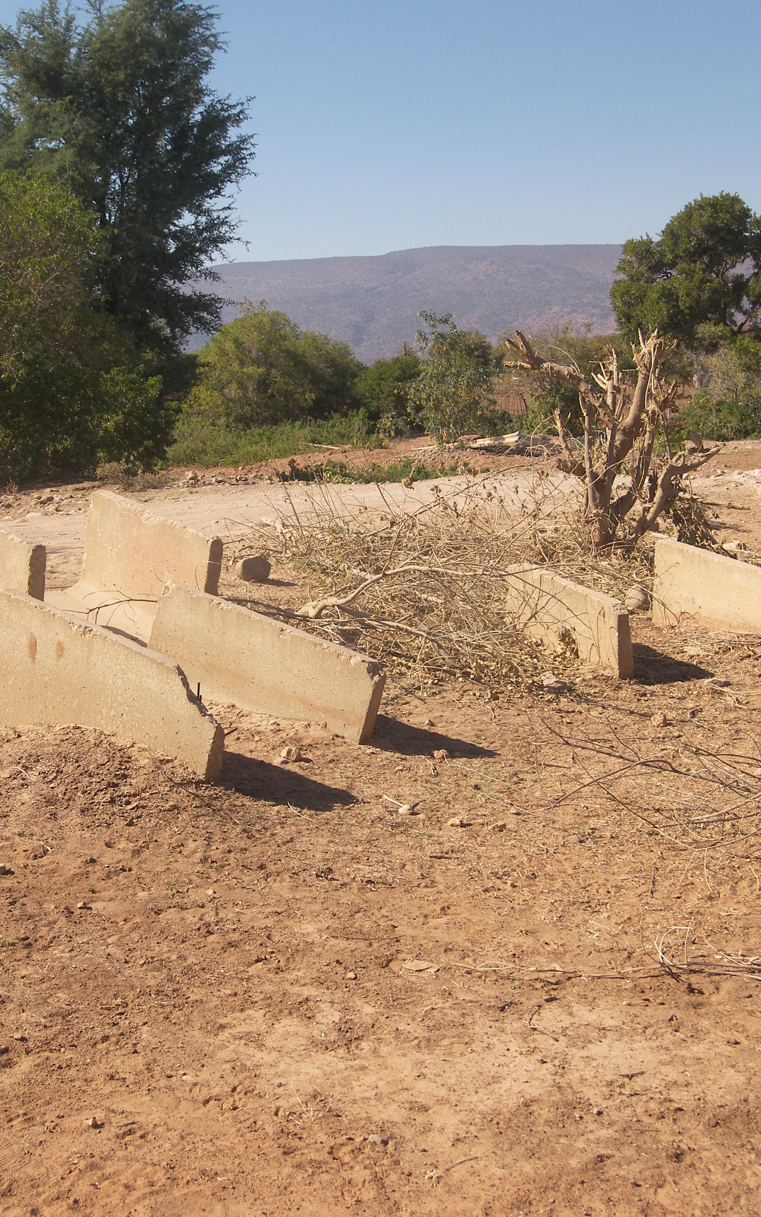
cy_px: 607
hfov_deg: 29.2
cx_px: 320
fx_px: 1460
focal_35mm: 44
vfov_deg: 45.3
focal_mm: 8.7
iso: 50
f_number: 3.2
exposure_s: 1/800
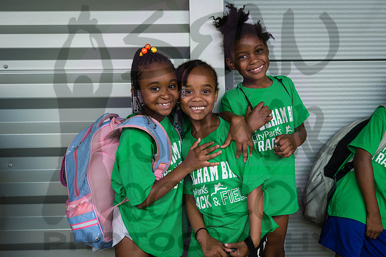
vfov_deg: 30.5
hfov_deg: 44.5
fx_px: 472
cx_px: 193
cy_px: 128
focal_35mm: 44
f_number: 5.6
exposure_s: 1/200
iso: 200
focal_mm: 44
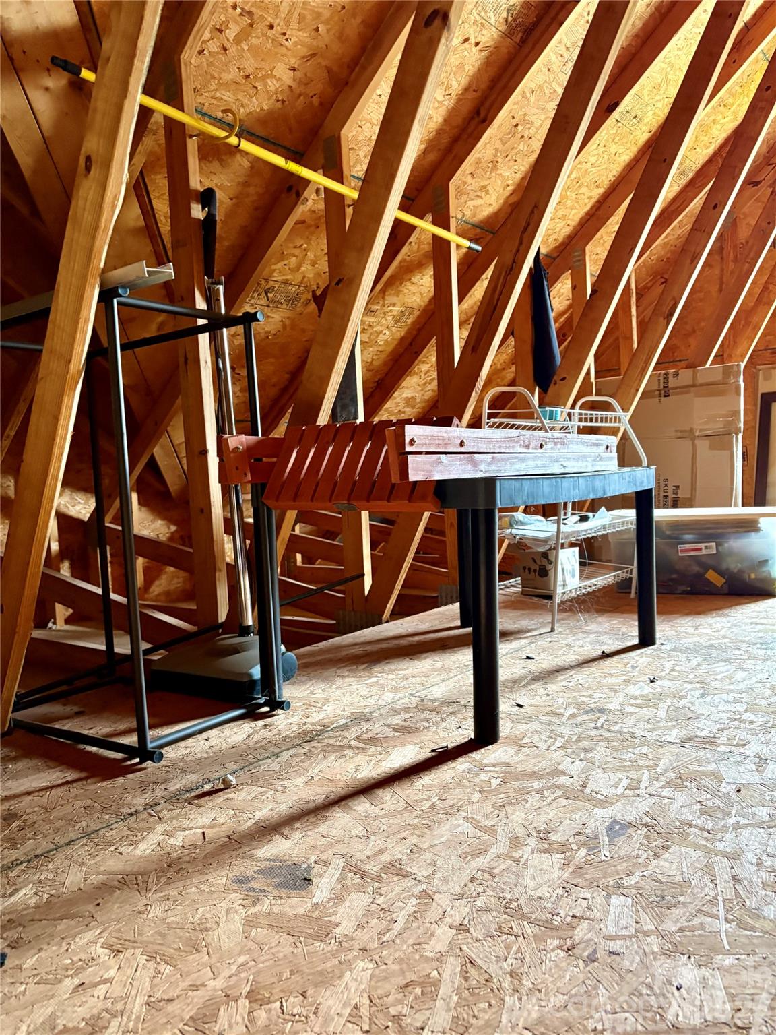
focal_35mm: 26
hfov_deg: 53.1
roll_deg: +2.1
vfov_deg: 67.3
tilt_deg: -2.1
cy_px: 518
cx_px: 388
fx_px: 777
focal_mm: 5.96
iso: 400
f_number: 1.6
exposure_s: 1/60
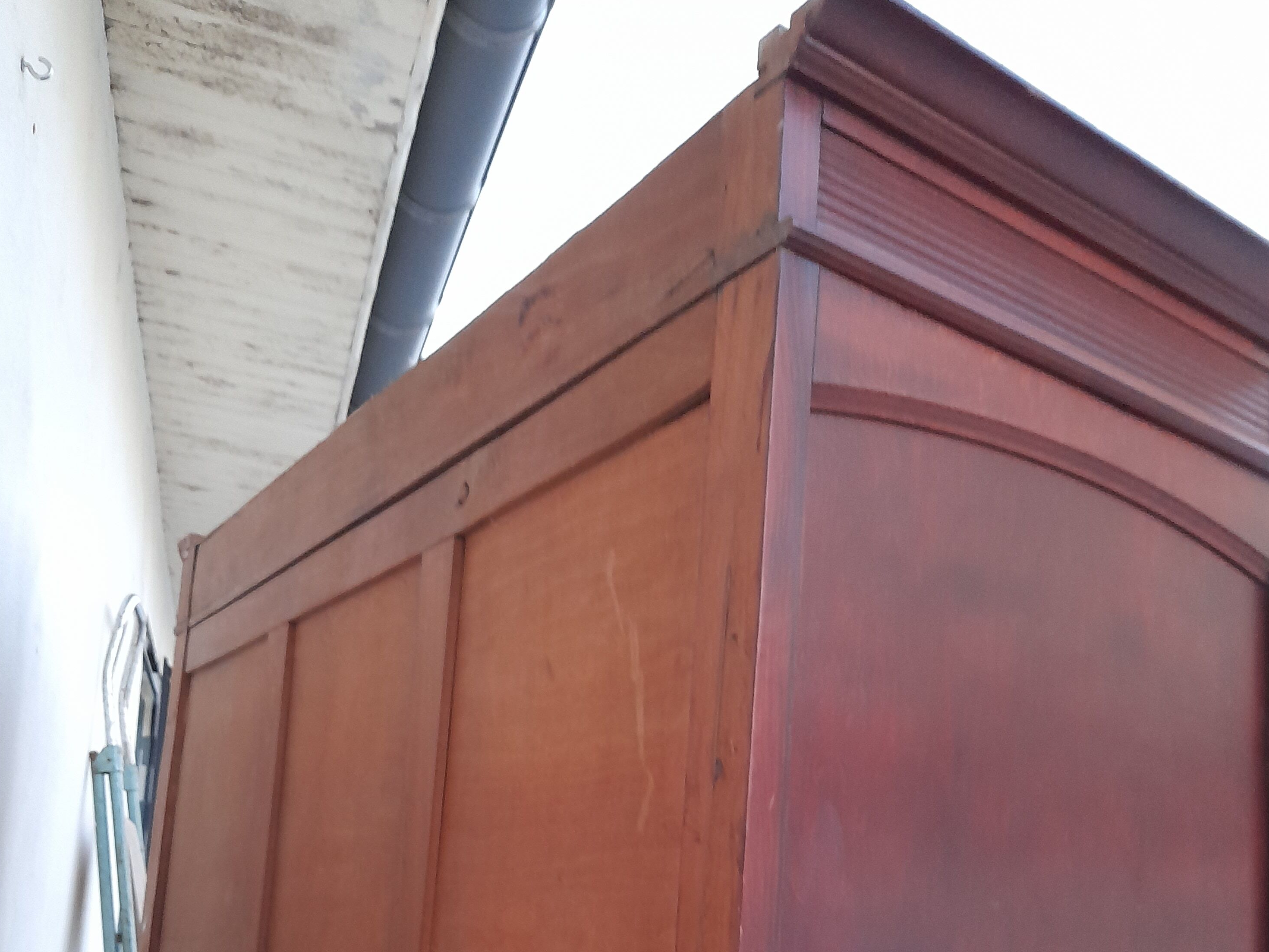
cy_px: 805
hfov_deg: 54.0
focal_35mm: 34
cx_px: 628
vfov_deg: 39.6
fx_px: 1246
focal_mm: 4.6
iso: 400
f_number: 2
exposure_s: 1/24
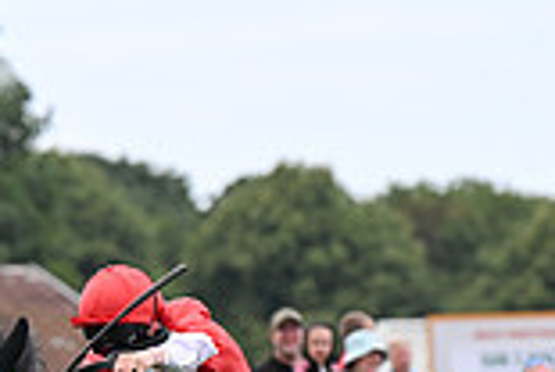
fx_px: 10086
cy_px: 603
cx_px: -308
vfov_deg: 2.1
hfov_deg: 3.1
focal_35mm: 653
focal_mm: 175
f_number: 5
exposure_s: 1/1250
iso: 500
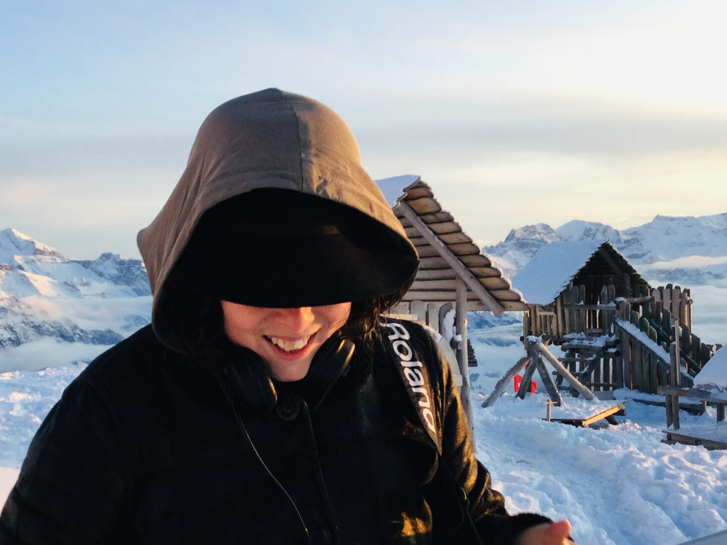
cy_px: 381
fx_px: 1134
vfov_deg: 26.8
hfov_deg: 35.4
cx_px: 297
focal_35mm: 54
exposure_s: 1/100
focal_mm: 3.3
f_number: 2.4
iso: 25
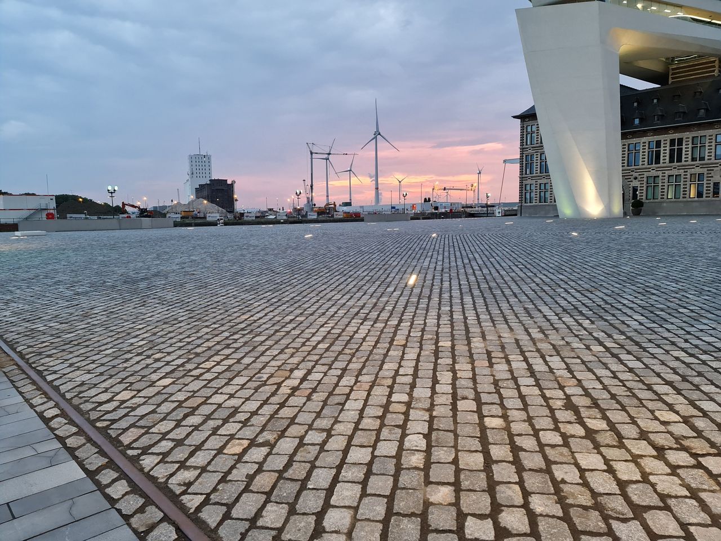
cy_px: 270
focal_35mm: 25
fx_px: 521
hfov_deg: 69.4
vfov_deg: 54.9
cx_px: 360
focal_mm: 7
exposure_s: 1/50
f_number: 1.8
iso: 500
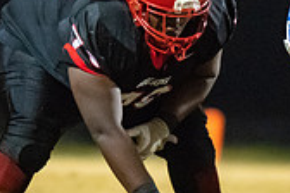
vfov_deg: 0.9
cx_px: 164
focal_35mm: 1549
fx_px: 12477
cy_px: 18
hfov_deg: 1.3
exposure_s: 1/1250
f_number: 2.8
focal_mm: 300
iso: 8000
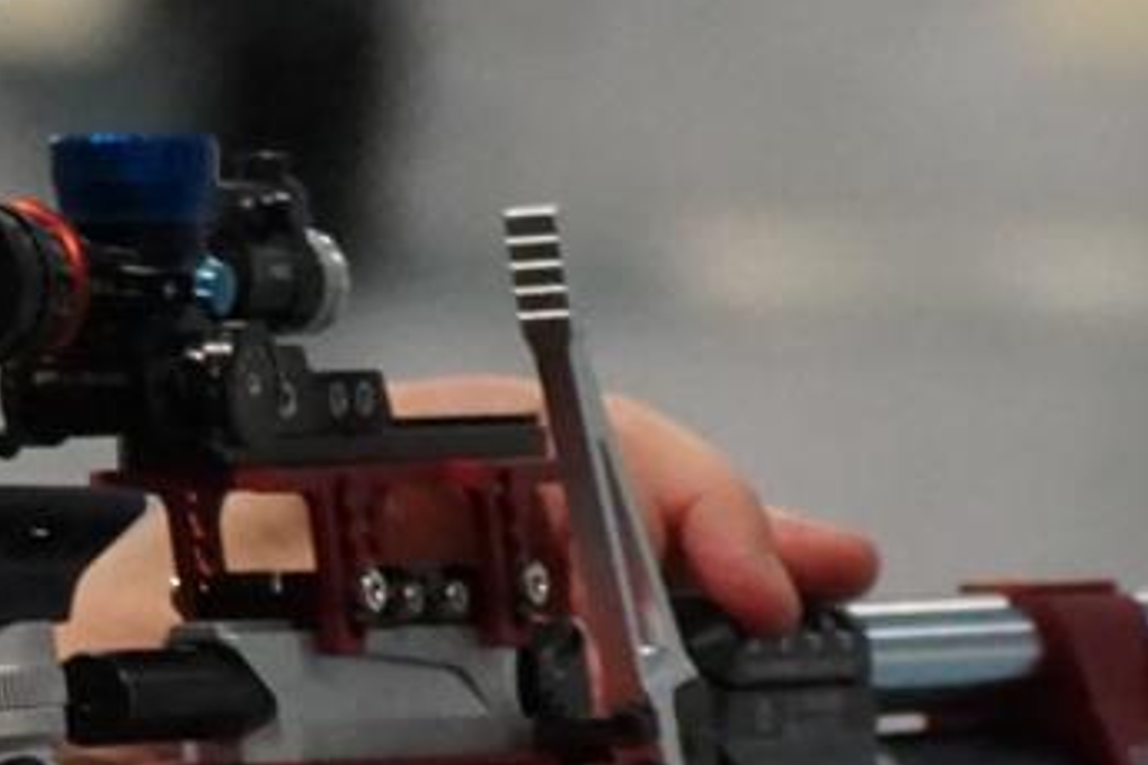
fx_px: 19961
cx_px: -163
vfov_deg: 2.2
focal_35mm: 626
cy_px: 958
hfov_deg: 3.3
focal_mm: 80
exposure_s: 1/160
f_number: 4
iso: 2500
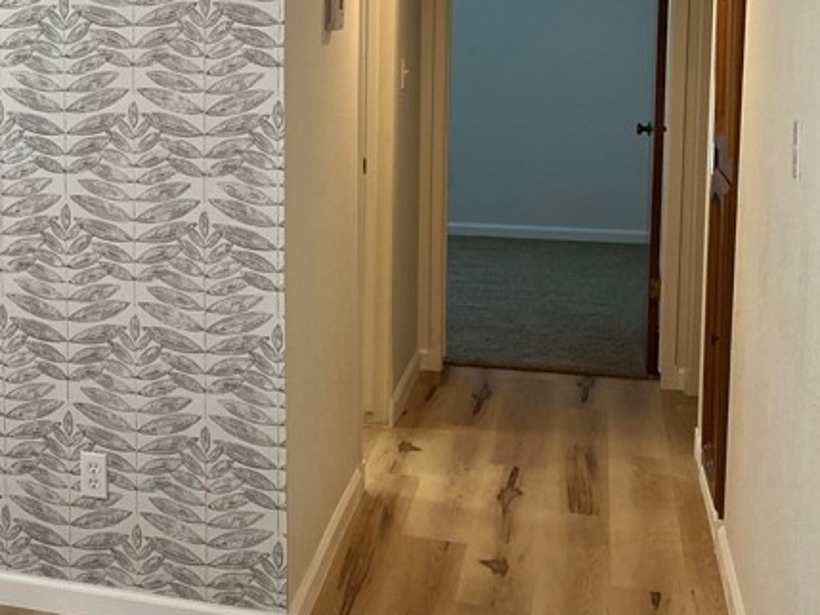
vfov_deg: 23.5
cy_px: 180
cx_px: -65
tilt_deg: -7.9
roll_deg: +1.3
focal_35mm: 62
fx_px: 1469
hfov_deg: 28.5
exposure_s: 1/120
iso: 125
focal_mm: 4.25
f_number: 1.8
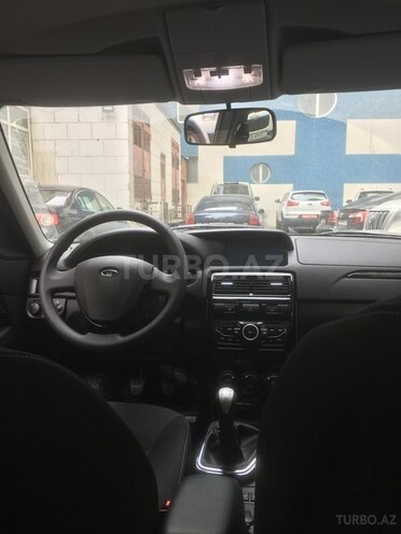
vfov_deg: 61.7
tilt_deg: -6.1
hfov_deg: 48.2
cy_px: 267
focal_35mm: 29
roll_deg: +0.8
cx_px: 200
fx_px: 448
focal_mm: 4.15
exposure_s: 1/50
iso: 32
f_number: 2.2
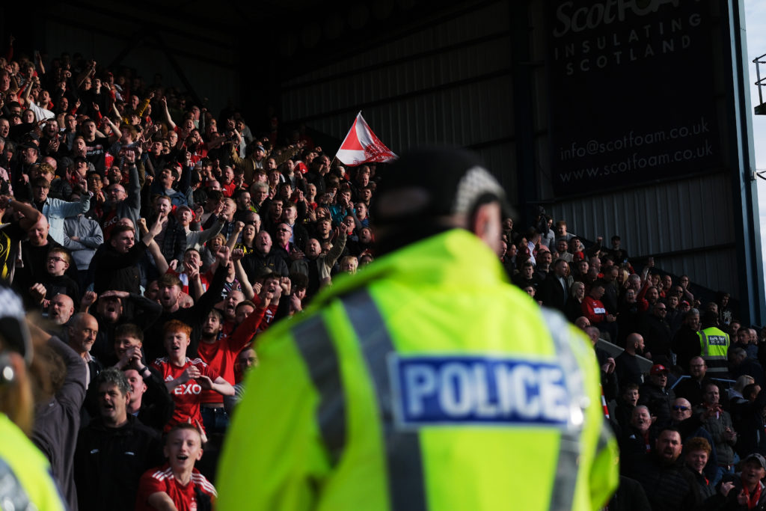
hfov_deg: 27.0
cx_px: 383
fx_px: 1596
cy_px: 256
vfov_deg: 18.2
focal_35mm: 75
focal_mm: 50
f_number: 2.8
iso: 400
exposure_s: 1/3200
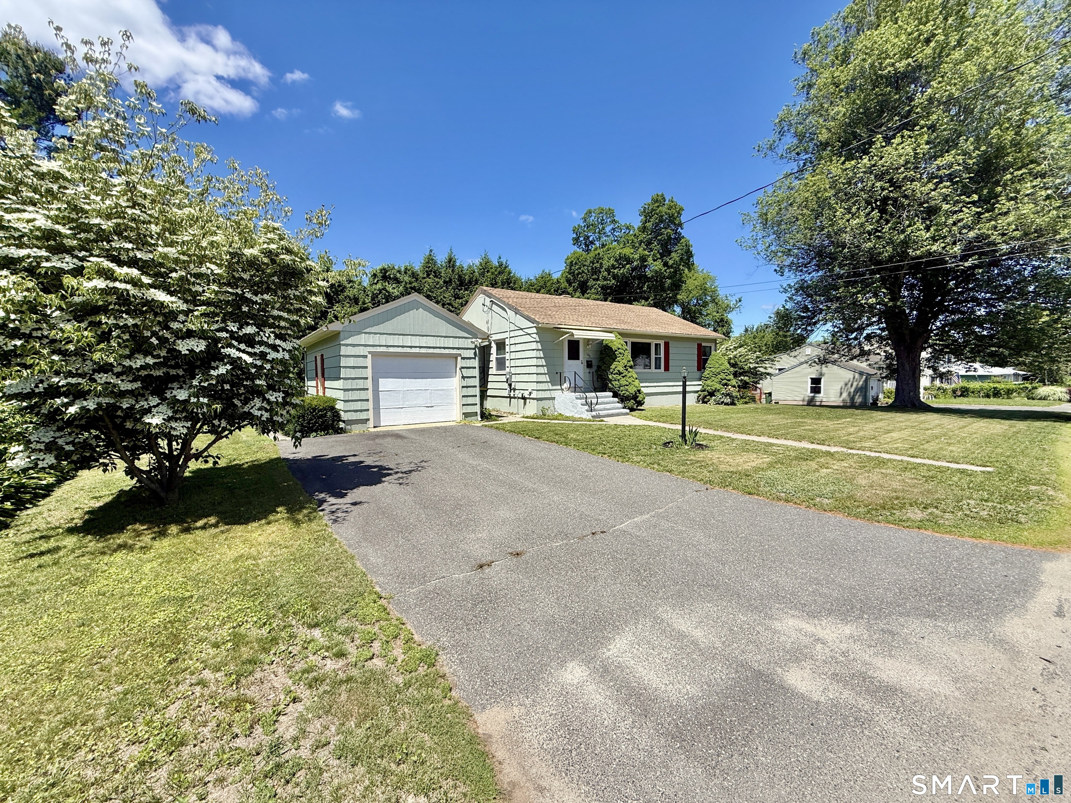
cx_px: 536
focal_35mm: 14
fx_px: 433
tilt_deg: -2.0
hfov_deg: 102.1
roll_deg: +0.5
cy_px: 402
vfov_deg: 85.7
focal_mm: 2.22
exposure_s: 1/2092
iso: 50
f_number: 2.2
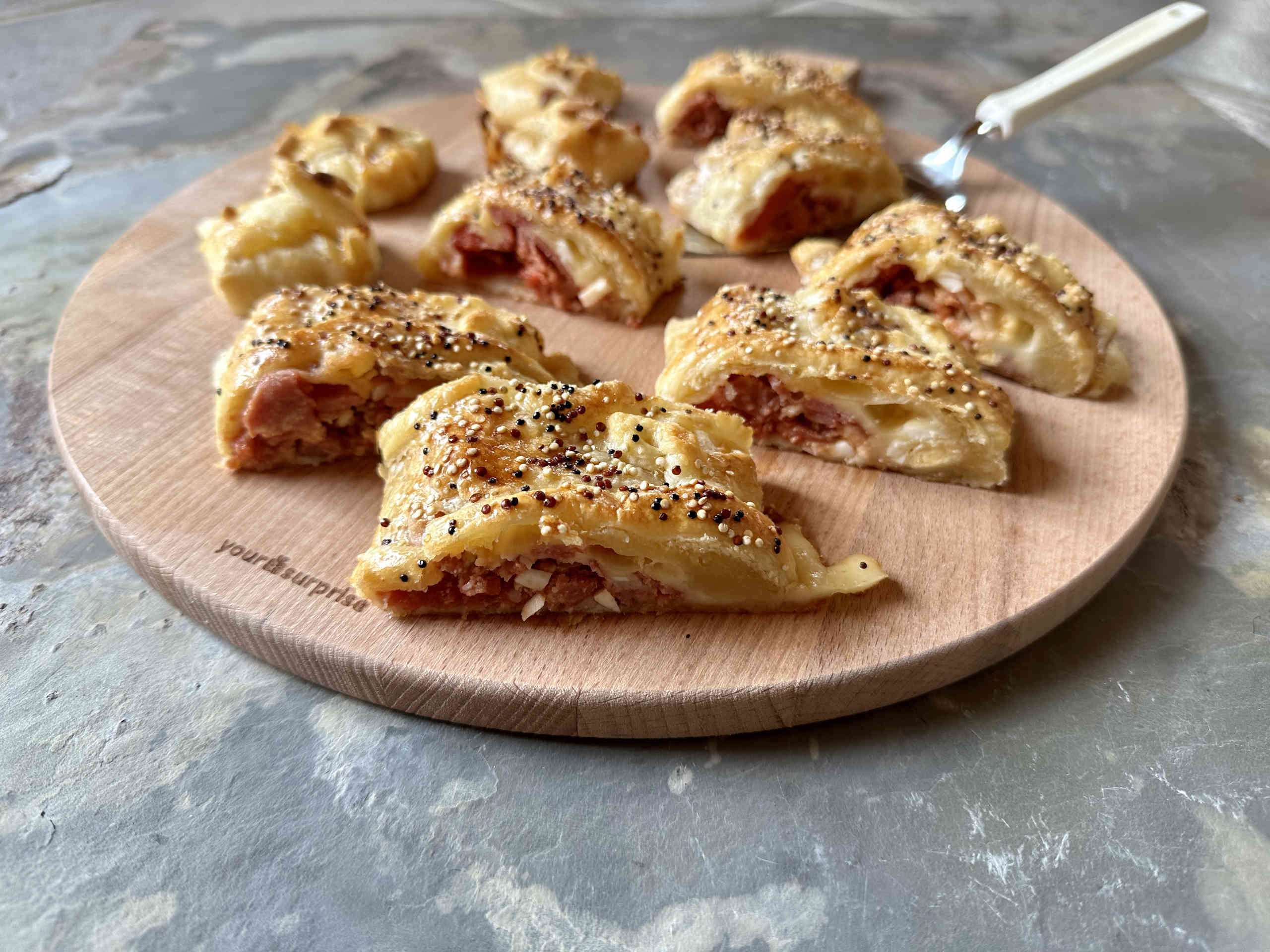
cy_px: 476
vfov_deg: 56.8
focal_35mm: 24
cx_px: 635
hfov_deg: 71.6
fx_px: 881
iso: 100
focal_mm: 6.86
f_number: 1.78
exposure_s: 1/121
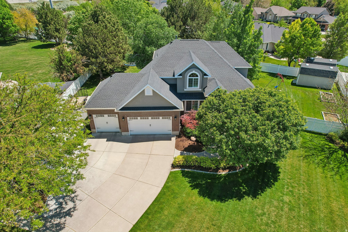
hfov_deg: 78.6
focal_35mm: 22
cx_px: 174
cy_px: 116
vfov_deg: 57.2
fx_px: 213
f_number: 2.8
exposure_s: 1/50
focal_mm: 8.4
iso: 100
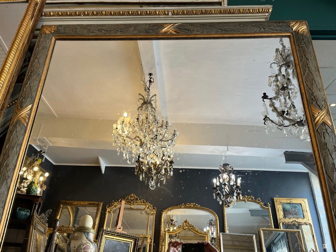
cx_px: 168
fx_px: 252
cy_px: 126
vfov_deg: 53.1
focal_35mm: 26
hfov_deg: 67.3
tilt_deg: +19.3
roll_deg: -1.6
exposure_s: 1/100
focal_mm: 5.1
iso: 80
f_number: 1.6
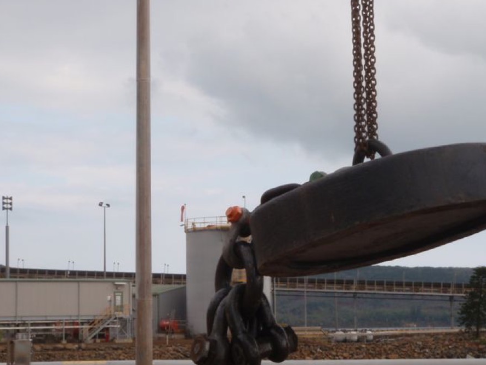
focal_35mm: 90
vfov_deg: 16.4
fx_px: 1263
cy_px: 173
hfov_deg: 21.7
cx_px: 298
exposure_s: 1/125
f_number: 6.3
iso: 64
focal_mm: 10.34
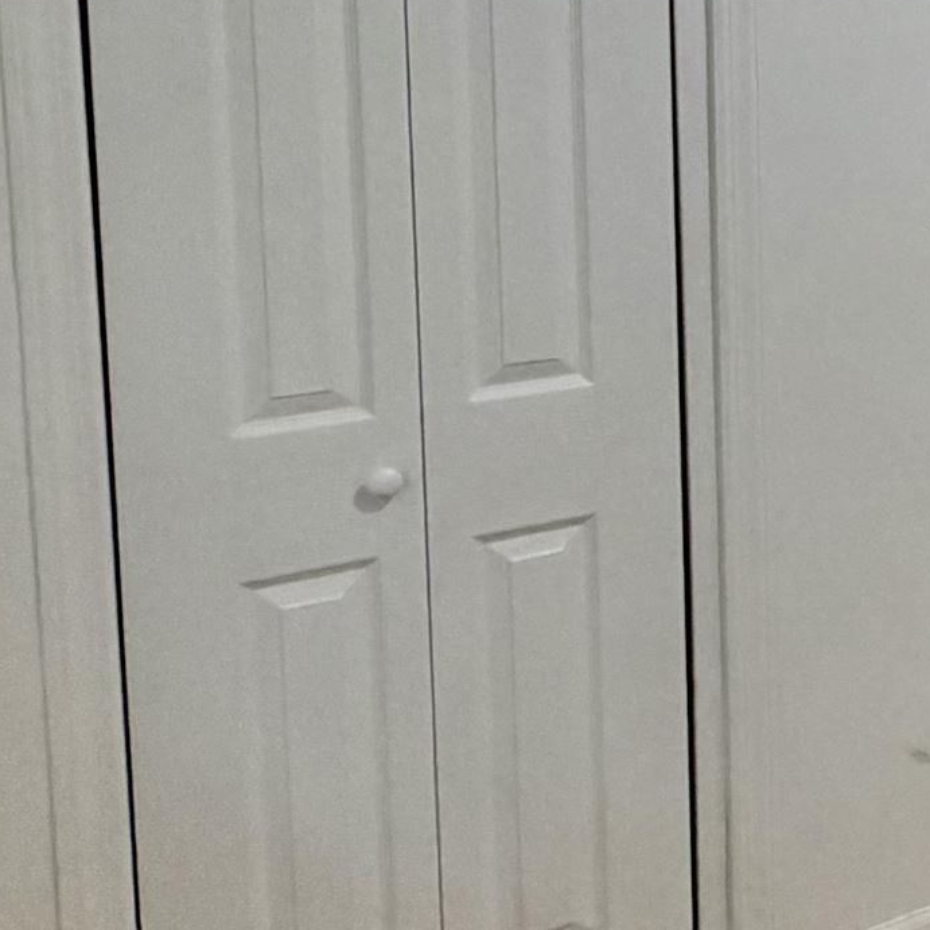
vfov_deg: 29.6
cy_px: 69
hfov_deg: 22.9
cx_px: 1517
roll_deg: -0.7
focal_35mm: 55
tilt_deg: -5.7
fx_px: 1672
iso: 320
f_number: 2.2
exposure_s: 1/120
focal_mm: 2.22
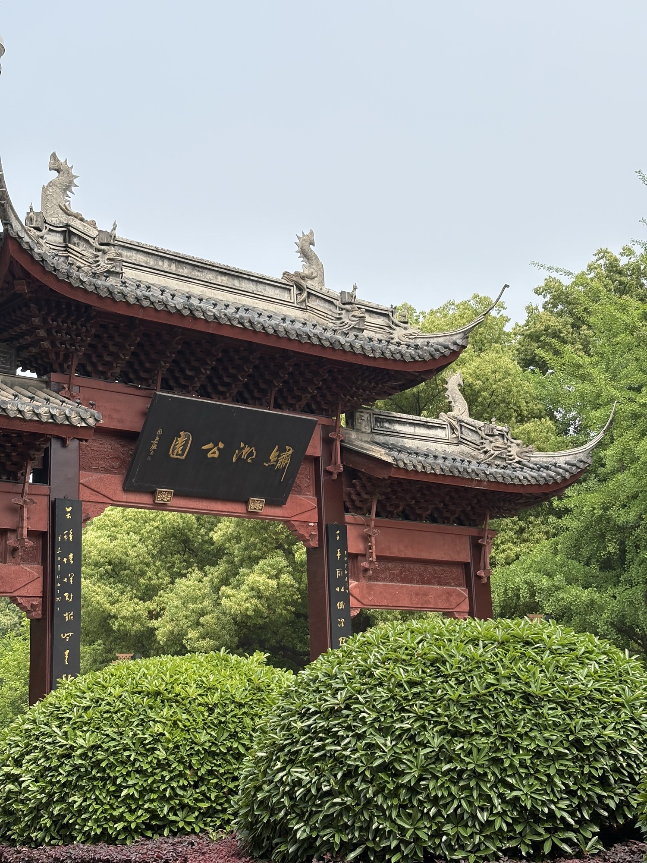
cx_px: 324
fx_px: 1296
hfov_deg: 28.0
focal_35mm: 52
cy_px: 432
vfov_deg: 36.8
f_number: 1.6
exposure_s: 1/2364
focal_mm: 5.96
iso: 32
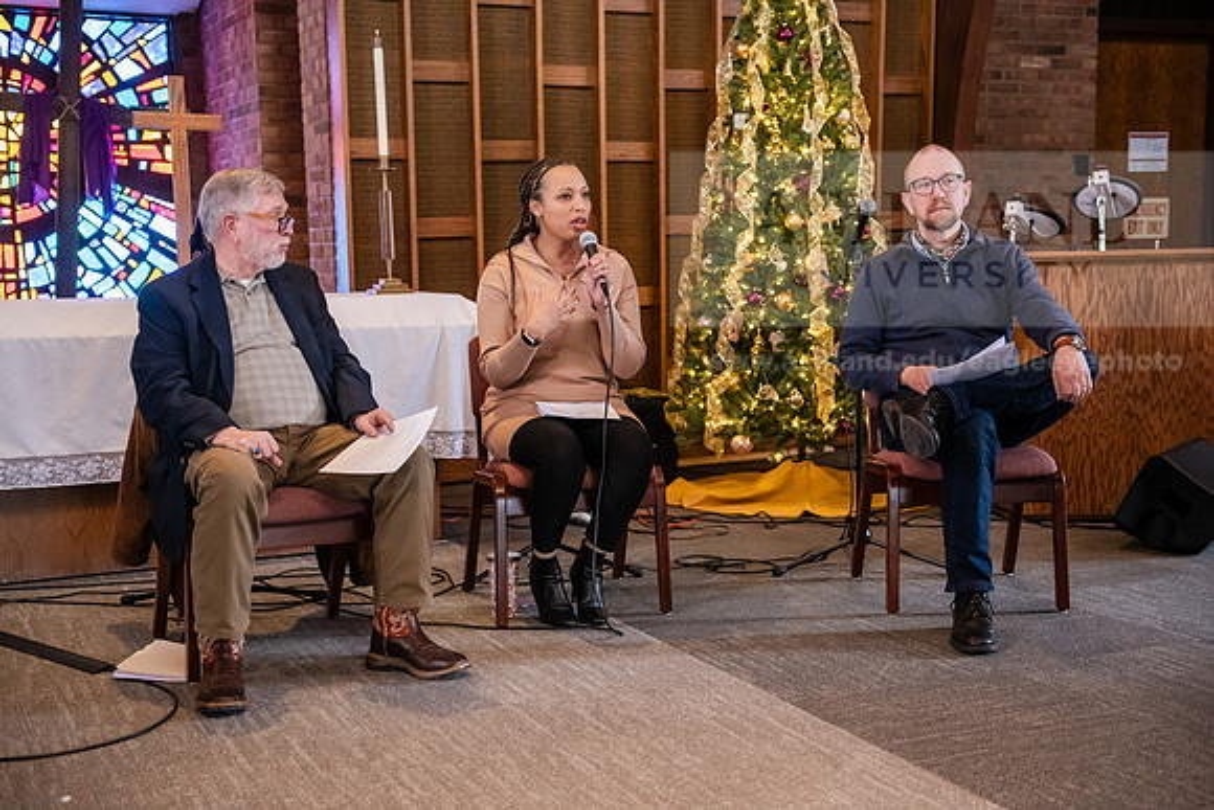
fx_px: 1619
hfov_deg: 41.1
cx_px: 607
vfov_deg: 28.1
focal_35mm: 48
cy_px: 405
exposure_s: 1/160
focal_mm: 48
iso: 4000
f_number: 3.2
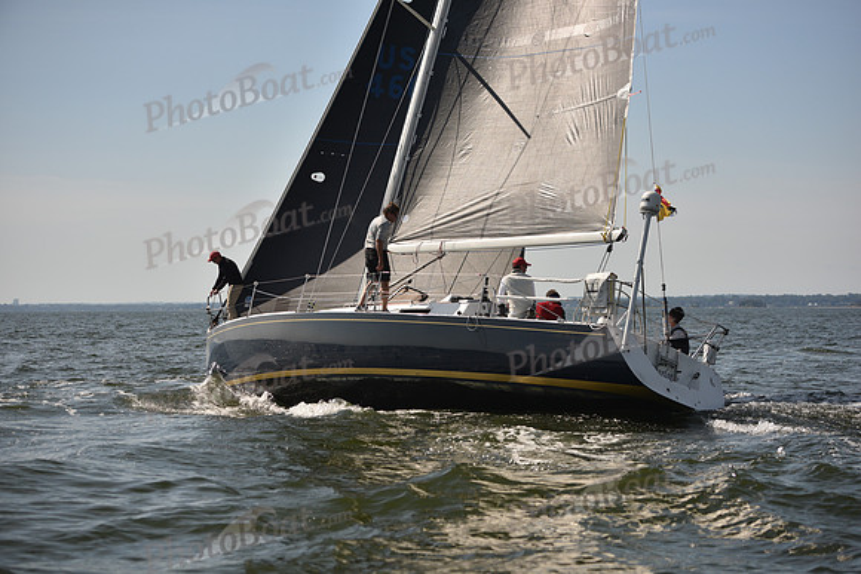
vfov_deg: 19.5
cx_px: 430
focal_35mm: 70
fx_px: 1674
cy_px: 287
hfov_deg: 28.8
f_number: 3.2
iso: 250
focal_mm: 70
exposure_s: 1/3200
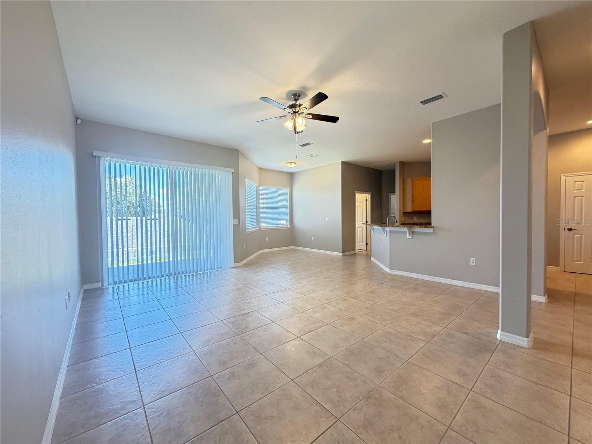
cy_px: 222
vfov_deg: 85.7
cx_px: 296
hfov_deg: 102.1
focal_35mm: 14
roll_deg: +0.5
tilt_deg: -1.8
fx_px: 239
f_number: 2.2
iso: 400
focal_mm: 2.22
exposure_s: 1/60
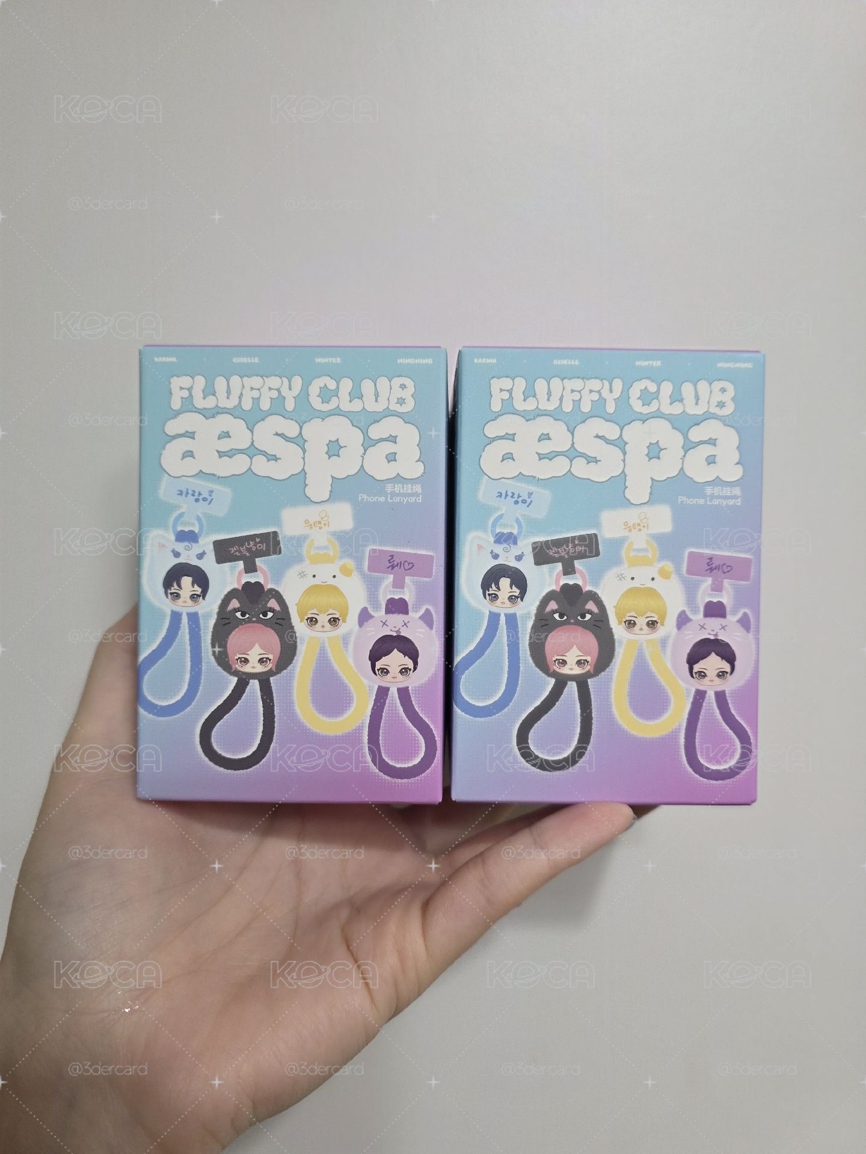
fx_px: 767
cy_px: 577
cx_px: 433
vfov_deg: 73.9
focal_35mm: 23
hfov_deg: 58.9
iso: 100
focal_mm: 6.3
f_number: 1.7
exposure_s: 1/120
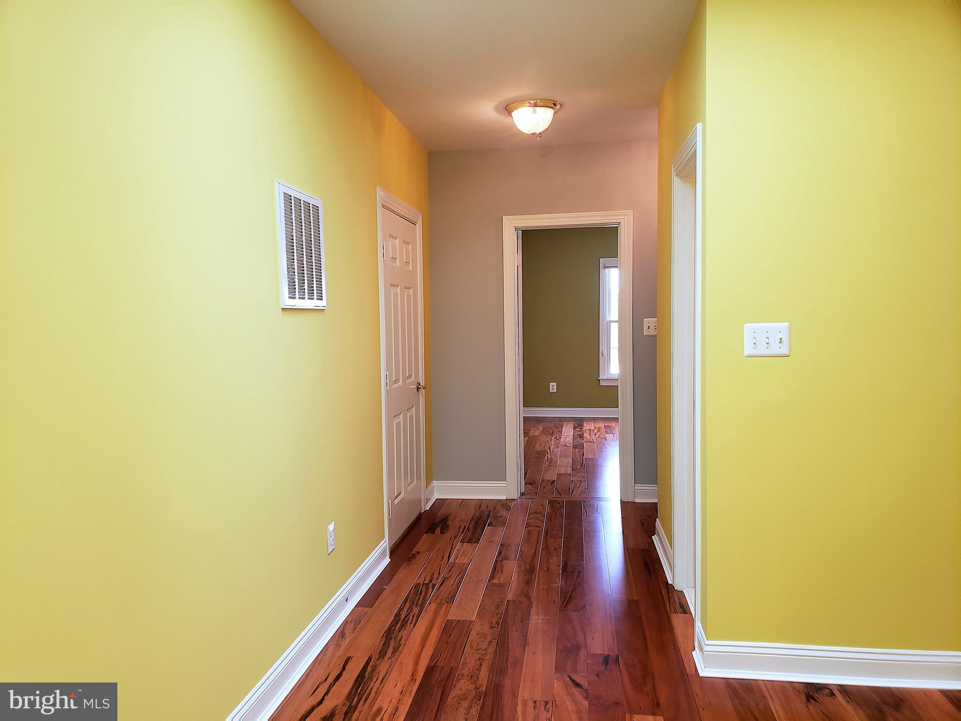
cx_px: 480
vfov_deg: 53.1
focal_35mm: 26
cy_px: 360
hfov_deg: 67.3
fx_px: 722
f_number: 2.4
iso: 125
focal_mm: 4.3
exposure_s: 1/60
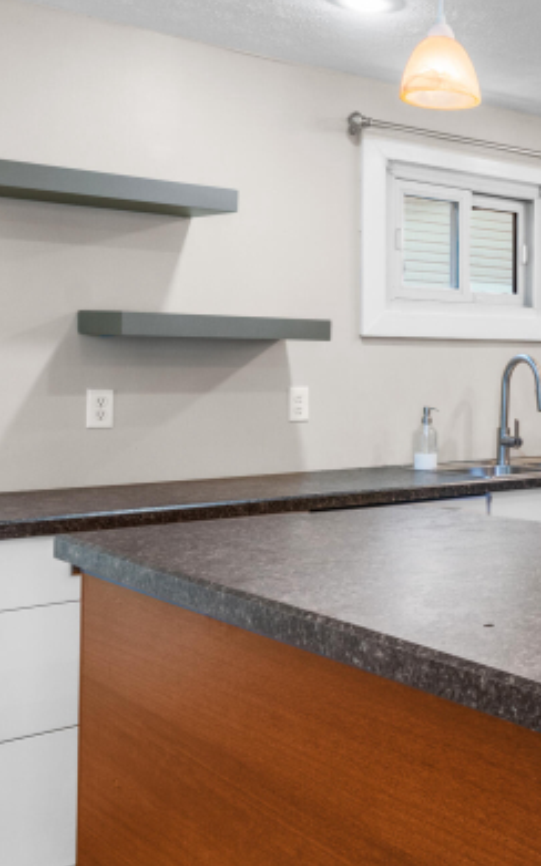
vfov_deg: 45.2
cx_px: 721
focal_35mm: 44
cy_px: 385
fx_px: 1039
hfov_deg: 24.9
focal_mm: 15
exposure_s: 1/2.5
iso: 400
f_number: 8
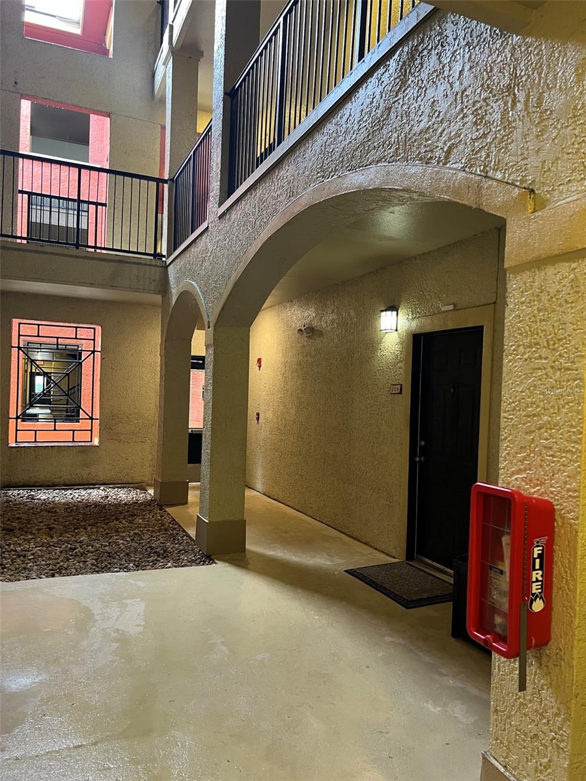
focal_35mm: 26
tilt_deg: +0.0
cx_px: 293
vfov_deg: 67.3
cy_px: 390
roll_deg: -2.5
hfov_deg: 53.1
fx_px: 587
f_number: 1.5
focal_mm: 5.7
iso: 200
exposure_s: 1/60
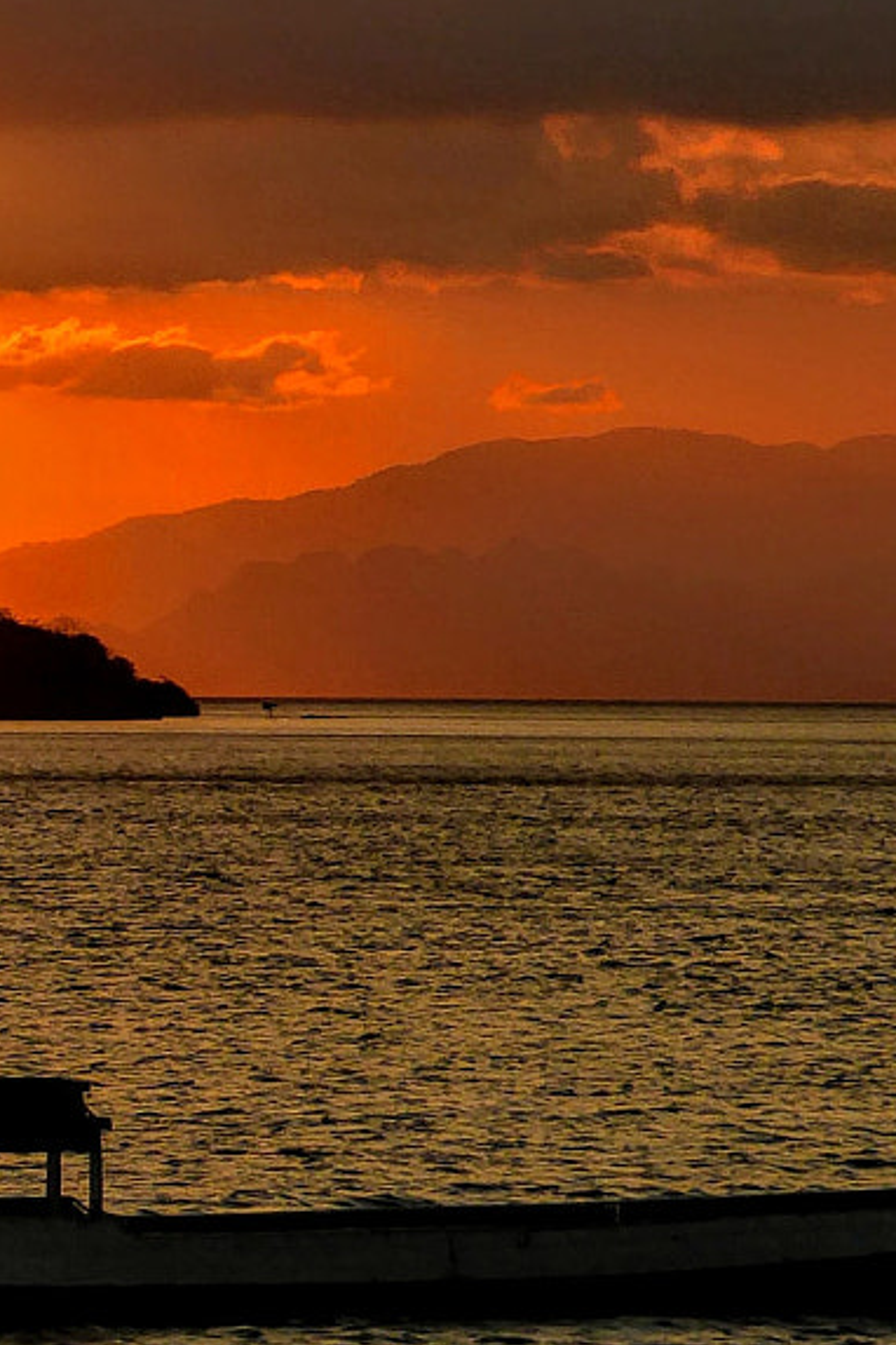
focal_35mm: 360
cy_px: 331
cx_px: 52
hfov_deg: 3.8
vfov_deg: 5.7
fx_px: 13439
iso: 125
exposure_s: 1/640
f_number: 5.2
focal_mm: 22.3
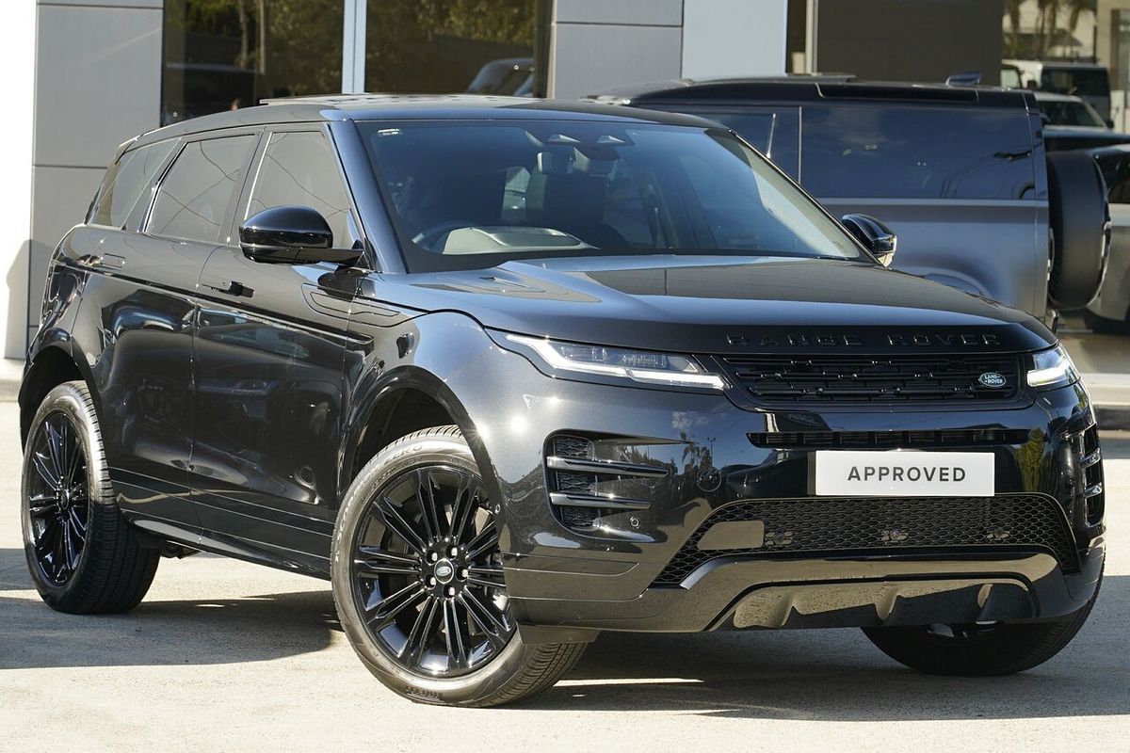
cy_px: 376
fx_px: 3296
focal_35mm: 105
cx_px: 565
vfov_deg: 13.0
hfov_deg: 19.5
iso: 1000
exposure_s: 1/400
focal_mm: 105
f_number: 7.1
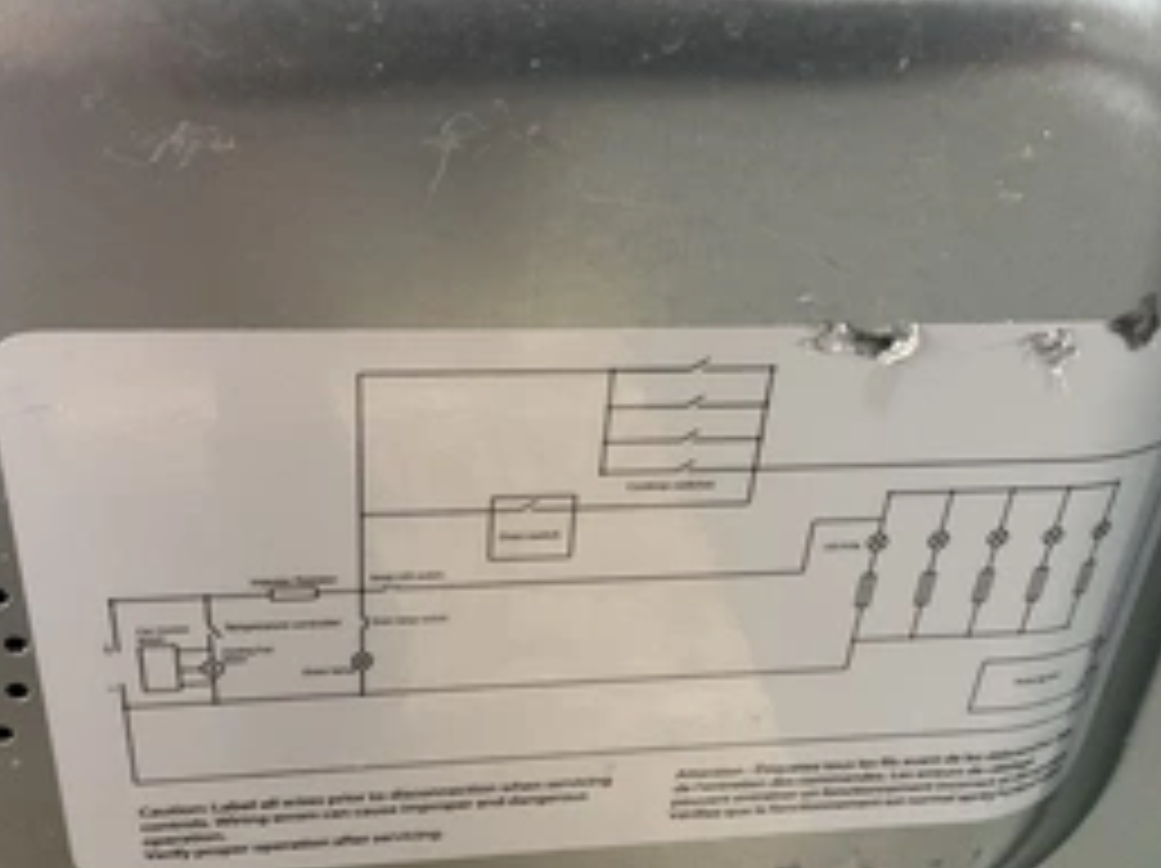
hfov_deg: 42.1
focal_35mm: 45
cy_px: 522
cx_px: 598
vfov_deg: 32.0
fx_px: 1508
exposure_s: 1/30
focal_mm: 3
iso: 400
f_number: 1.8
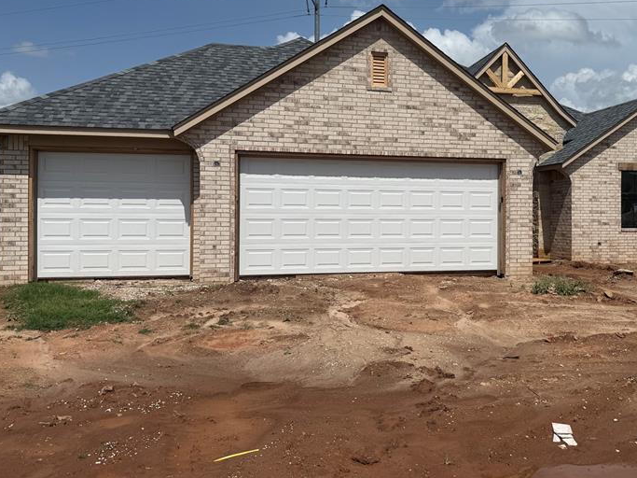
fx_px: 662
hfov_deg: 50.4
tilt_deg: +1.9
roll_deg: -0.5
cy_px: 210
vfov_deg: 39.6
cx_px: 428
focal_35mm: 36
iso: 80
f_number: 1.78
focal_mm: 6.76
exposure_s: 1/11905
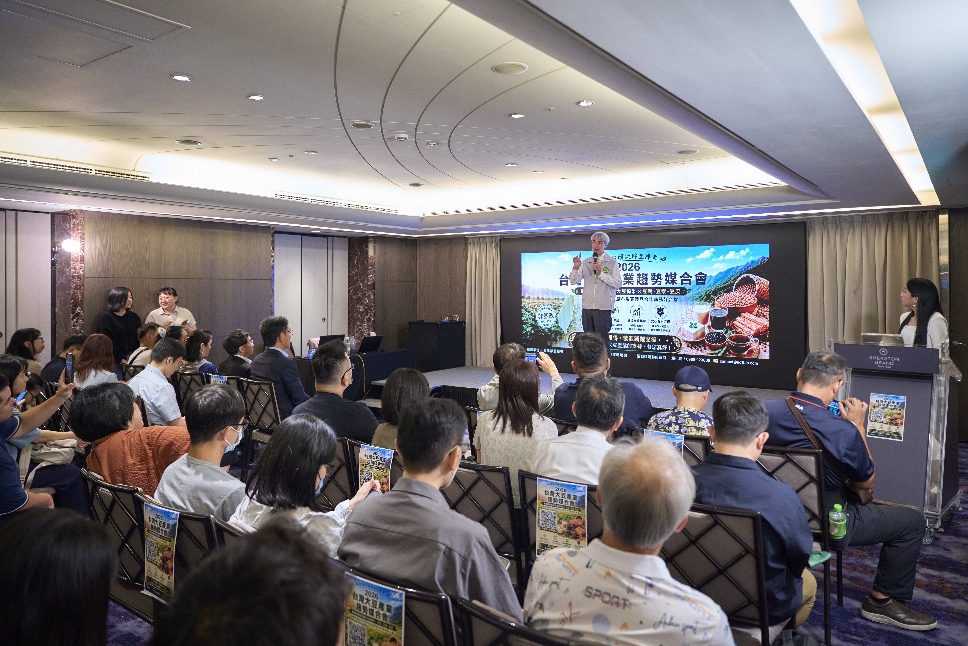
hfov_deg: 73.7
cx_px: 484
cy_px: 323
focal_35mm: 24
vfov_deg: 53.1
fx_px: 645
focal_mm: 24
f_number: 2.8
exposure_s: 1/160
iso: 3200
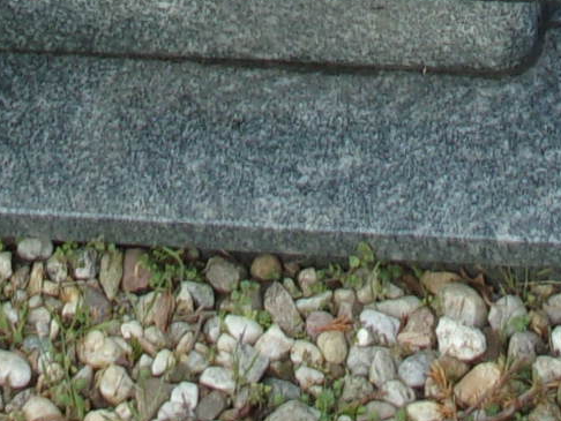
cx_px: 289
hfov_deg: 10.3
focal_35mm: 192
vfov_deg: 7.2
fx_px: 3113
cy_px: -649
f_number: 4.5
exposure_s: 1/140
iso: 80
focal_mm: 6.4
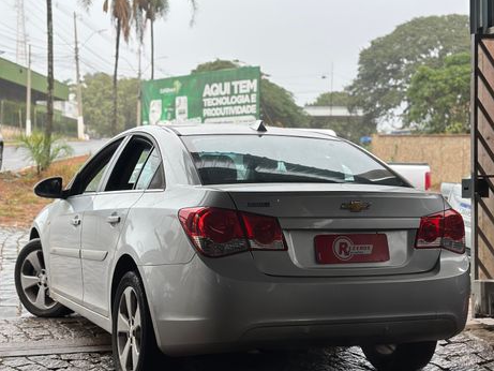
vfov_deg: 29.7
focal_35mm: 49
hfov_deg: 38.9
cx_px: 251
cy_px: 183
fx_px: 699
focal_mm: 6.86
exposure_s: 1/797
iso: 80
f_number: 1.78
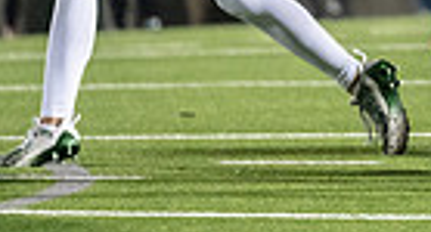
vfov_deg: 1.3
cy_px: -239
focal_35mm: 925
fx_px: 10469
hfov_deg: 2.4
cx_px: 761
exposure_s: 1/1250
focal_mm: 200
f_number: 2.8
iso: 4000
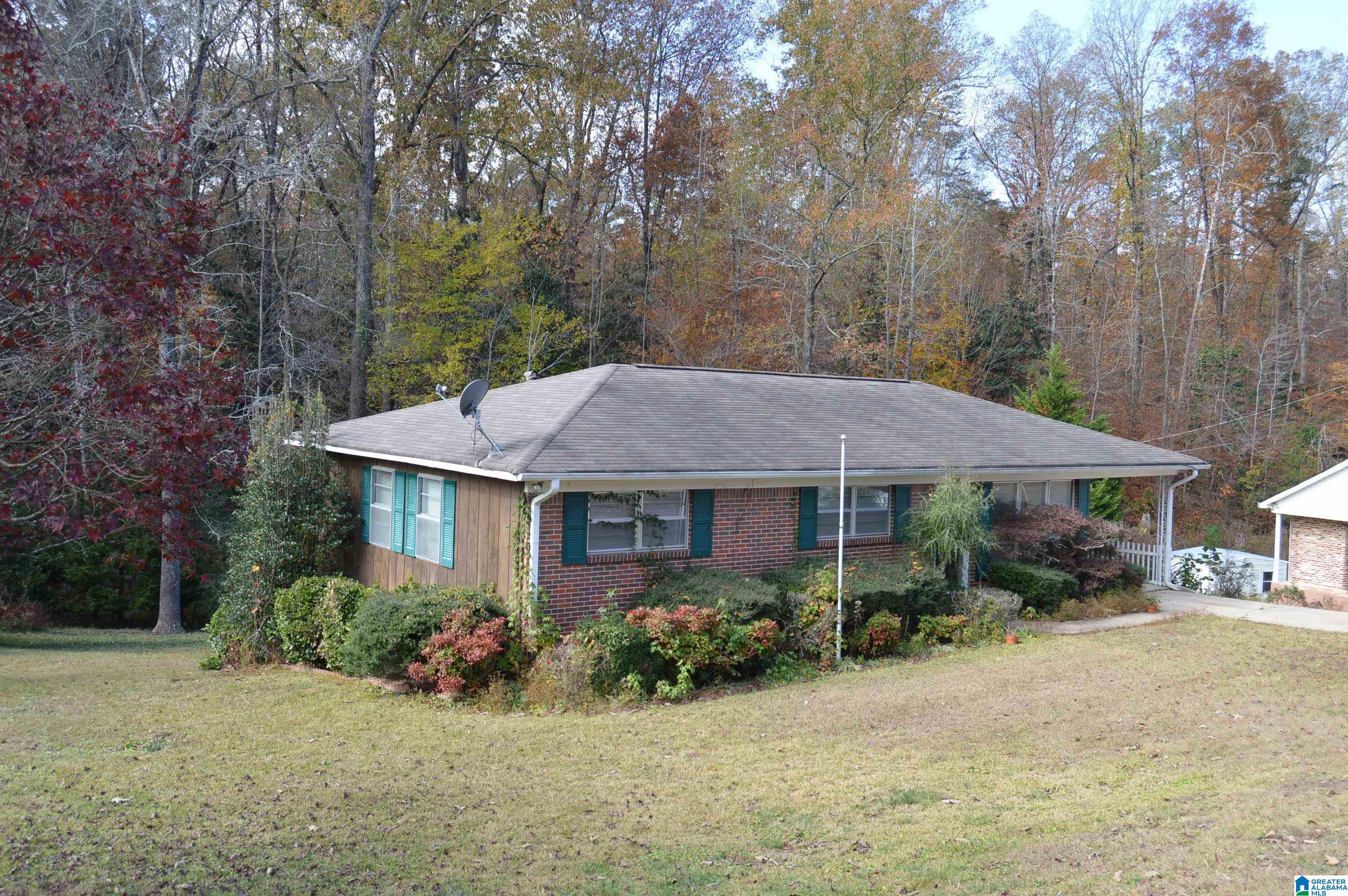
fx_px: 1122
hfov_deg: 62.0
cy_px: 448
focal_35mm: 30
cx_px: 674
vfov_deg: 43.5
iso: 125
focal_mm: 20
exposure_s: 1/125
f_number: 5.6
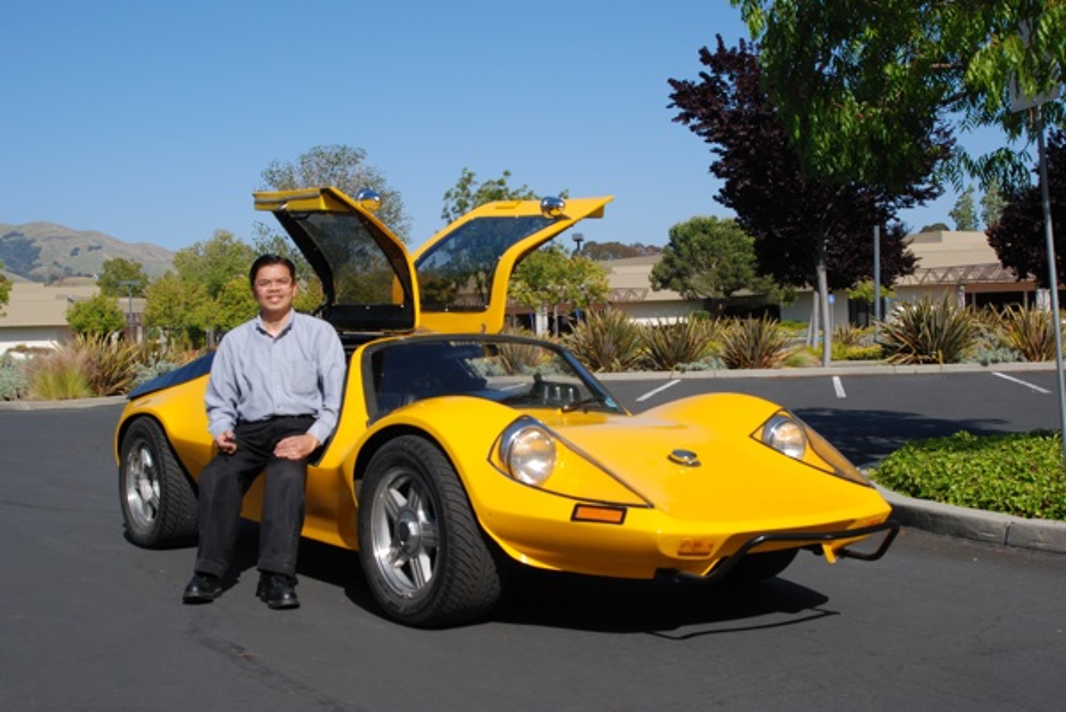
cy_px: 356
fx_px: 1378
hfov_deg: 42.3
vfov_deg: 29.0
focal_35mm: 46
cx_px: 533
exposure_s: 1/320
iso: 200
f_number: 9
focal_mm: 31
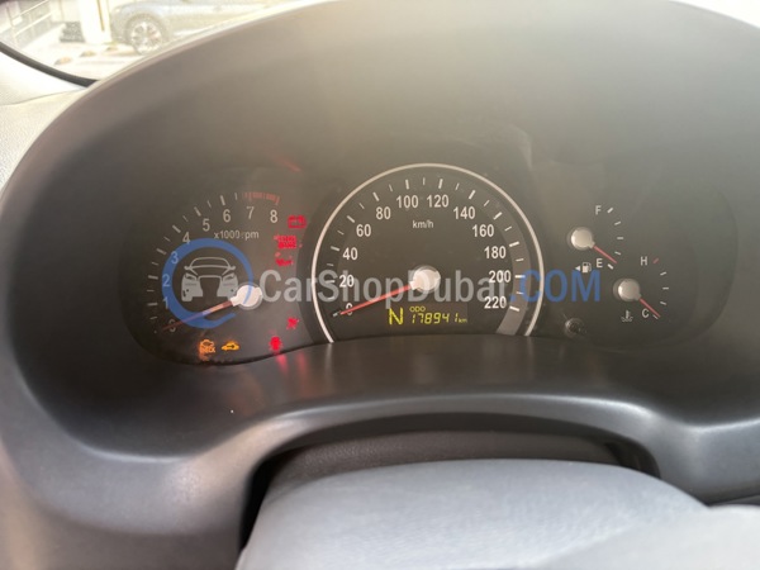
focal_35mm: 26
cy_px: 285
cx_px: 380
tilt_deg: -26.4
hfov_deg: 67.3
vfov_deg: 53.1
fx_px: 571
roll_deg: -1.1
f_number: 1.6
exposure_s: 1/60
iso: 320
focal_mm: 5.96
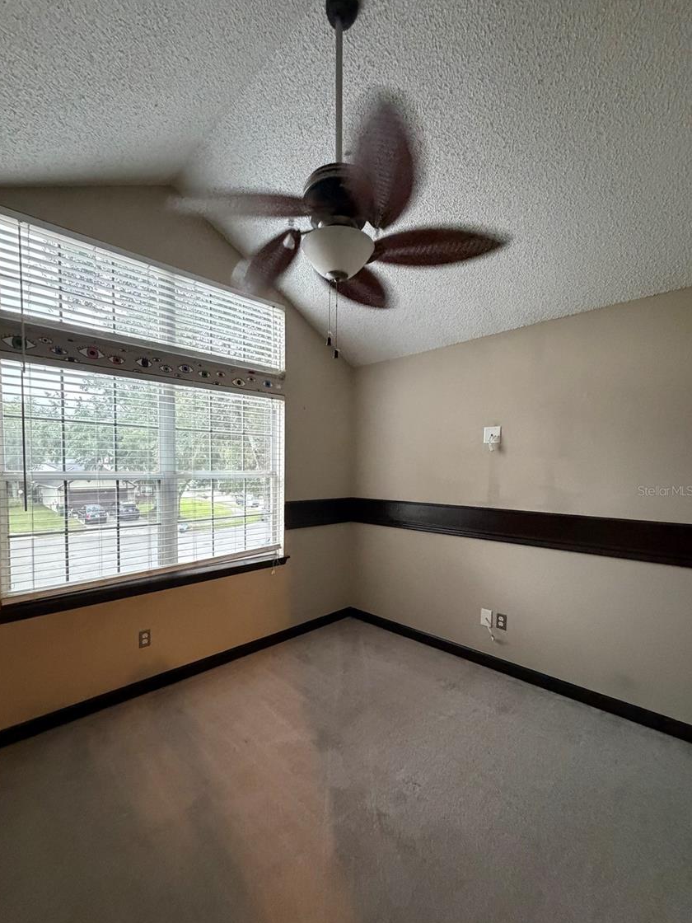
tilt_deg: -1.6
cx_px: 325
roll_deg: -1.7
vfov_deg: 98.0
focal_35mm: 15
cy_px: 490
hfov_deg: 81.7
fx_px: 400
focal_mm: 2.22
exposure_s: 1/60
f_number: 2.2
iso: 1000
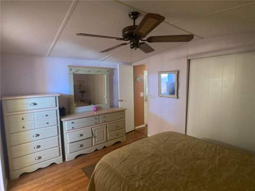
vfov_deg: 49.7
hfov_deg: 63.4
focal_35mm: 28
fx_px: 206
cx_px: 128
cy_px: 96
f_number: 1.8
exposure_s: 1/30
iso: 400
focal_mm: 3.99
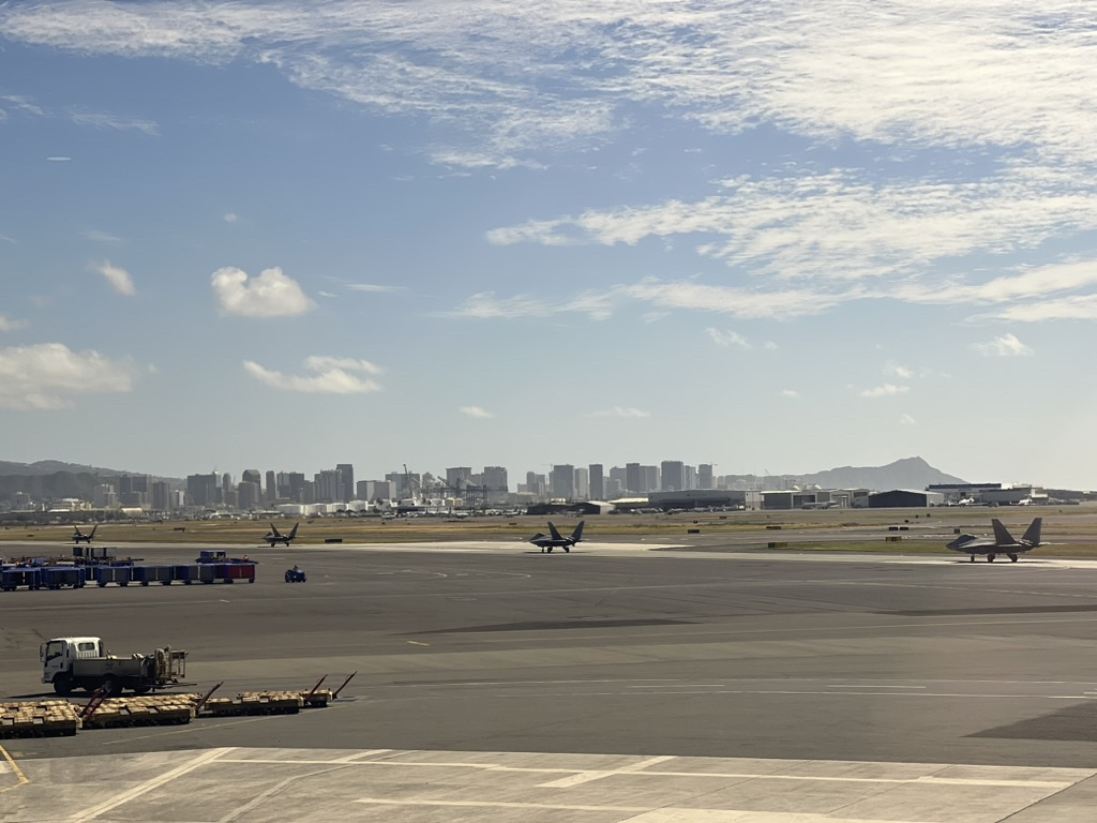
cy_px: 412
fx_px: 2440
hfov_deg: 25.3
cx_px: 548
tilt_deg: +2.2
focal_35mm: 77
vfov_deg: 19.1
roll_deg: +0.9
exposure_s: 1/504
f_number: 2.8
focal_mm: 9
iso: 32
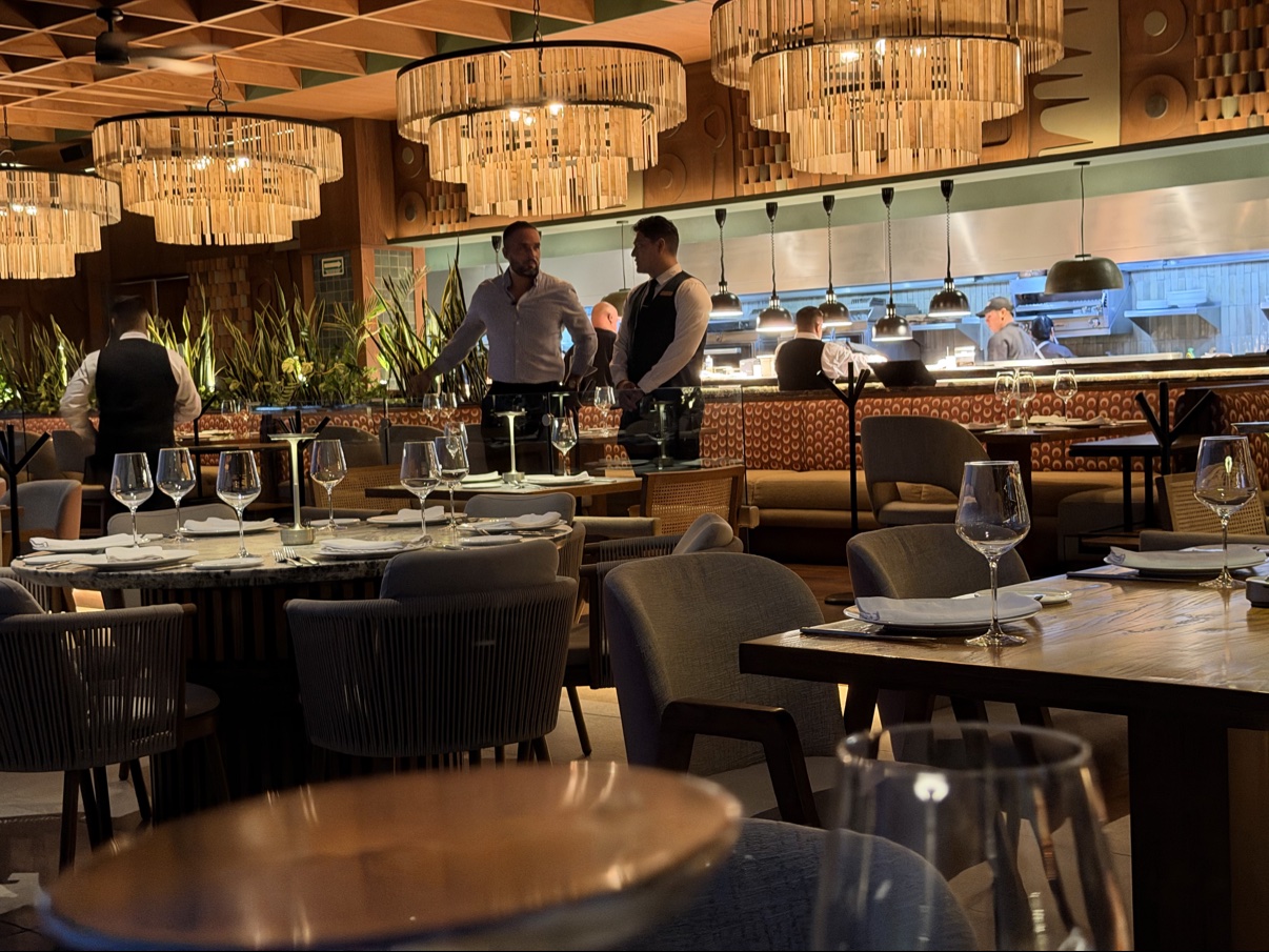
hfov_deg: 39.6
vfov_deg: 30.3
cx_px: 634
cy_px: 476
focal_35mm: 48
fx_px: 1760
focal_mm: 6.76
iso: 800
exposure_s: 1/24
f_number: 1.78
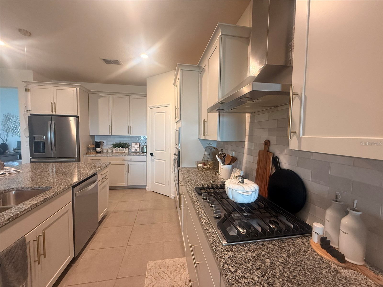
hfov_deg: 102.1
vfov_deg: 85.7
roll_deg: -0.5
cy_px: 144
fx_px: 155
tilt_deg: -1.2
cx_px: 192
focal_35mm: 14
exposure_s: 1/60
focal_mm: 2.22
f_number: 2.2
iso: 250
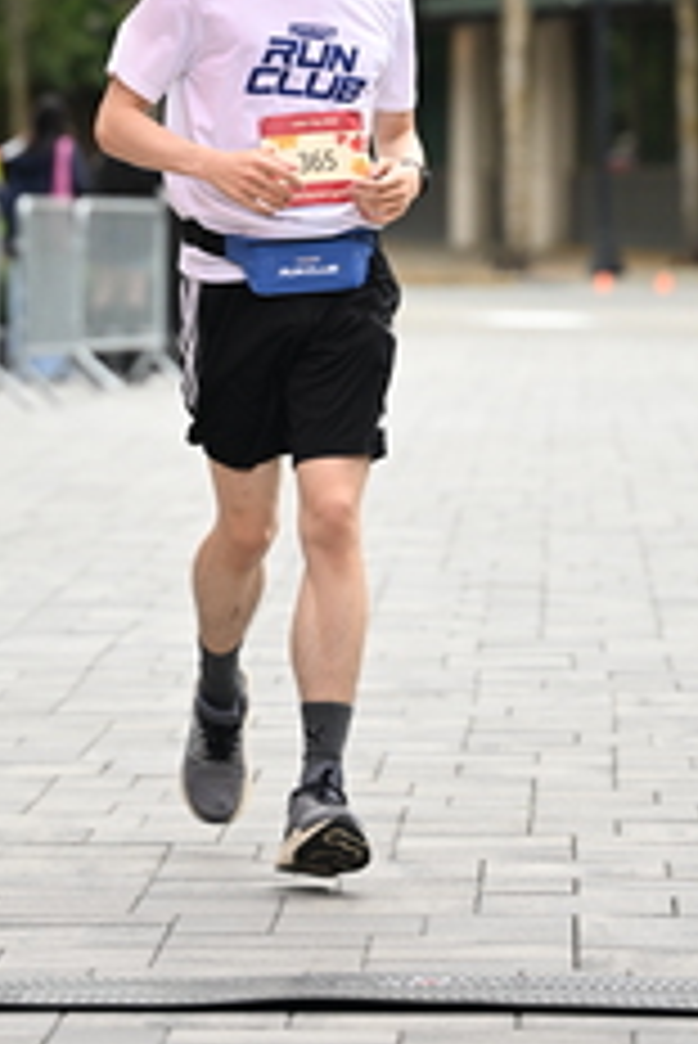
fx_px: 7085
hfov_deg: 5.6
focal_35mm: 244
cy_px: 50
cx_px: 295
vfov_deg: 8.4
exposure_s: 1/2000
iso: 640
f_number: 2.8
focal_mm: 103
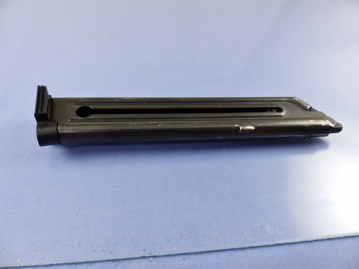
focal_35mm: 25
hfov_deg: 69.4
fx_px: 259
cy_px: 134
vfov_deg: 54.9
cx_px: 180
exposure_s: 1/60
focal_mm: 4.5
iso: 200
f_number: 2.8
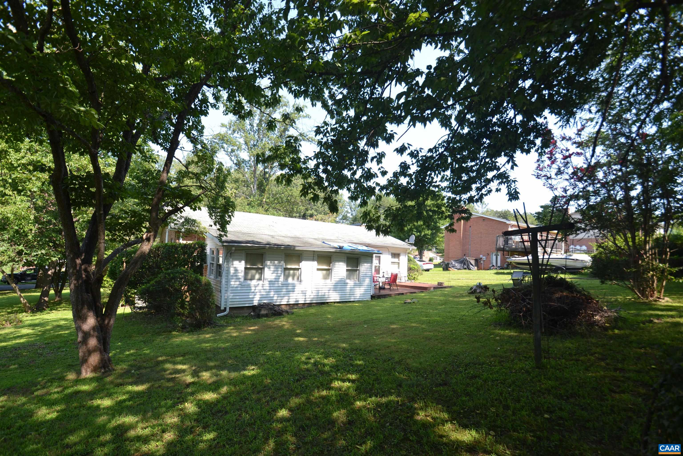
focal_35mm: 15
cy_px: 228
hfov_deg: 100.4
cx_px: 342
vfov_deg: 77.3
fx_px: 285
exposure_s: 1/125
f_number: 5.6
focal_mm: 10
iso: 110
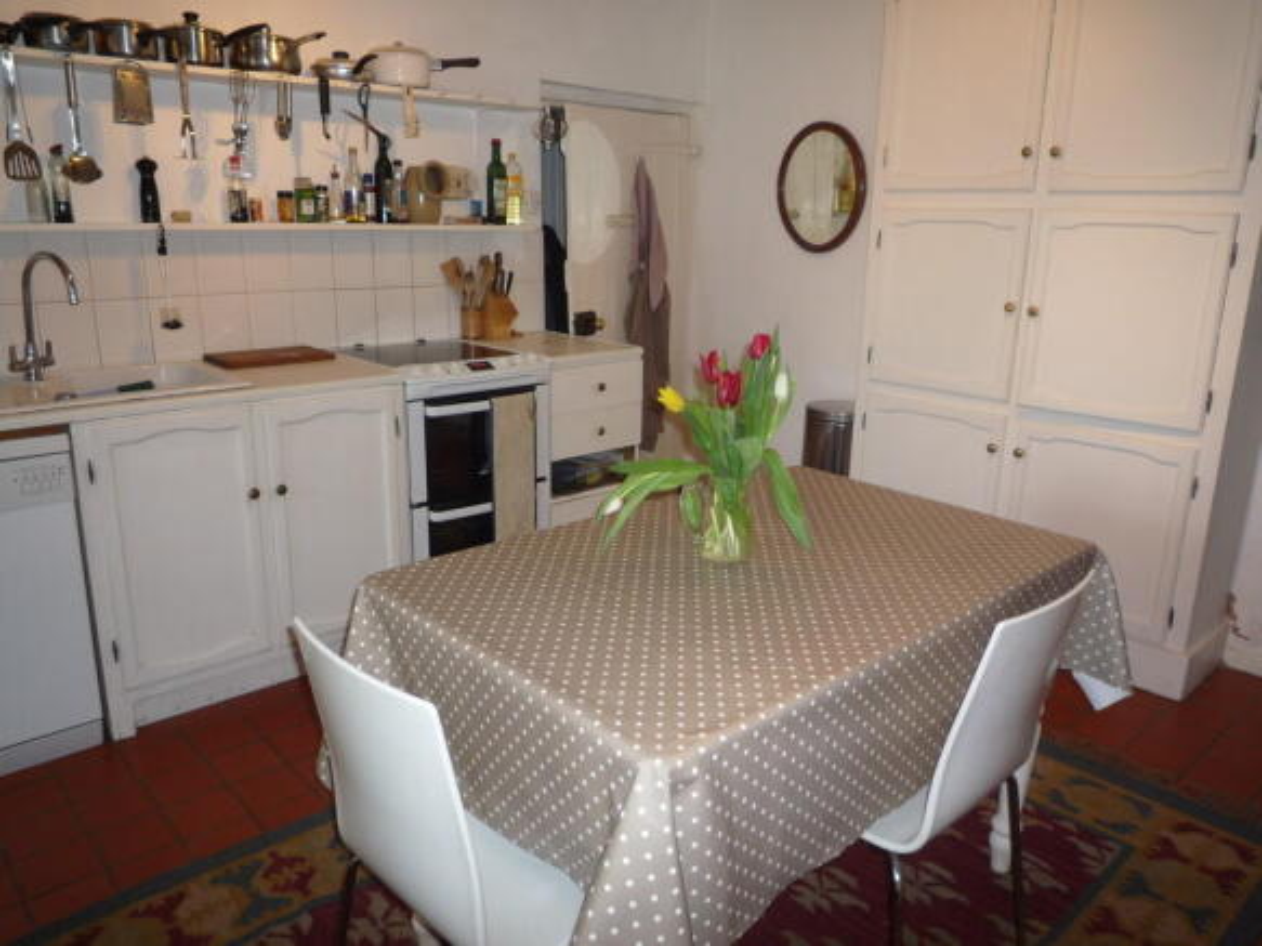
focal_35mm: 25
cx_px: 631
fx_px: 911
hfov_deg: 69.4
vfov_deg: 54.9
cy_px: 473
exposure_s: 1/30
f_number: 2.8
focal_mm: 4.4
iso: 100
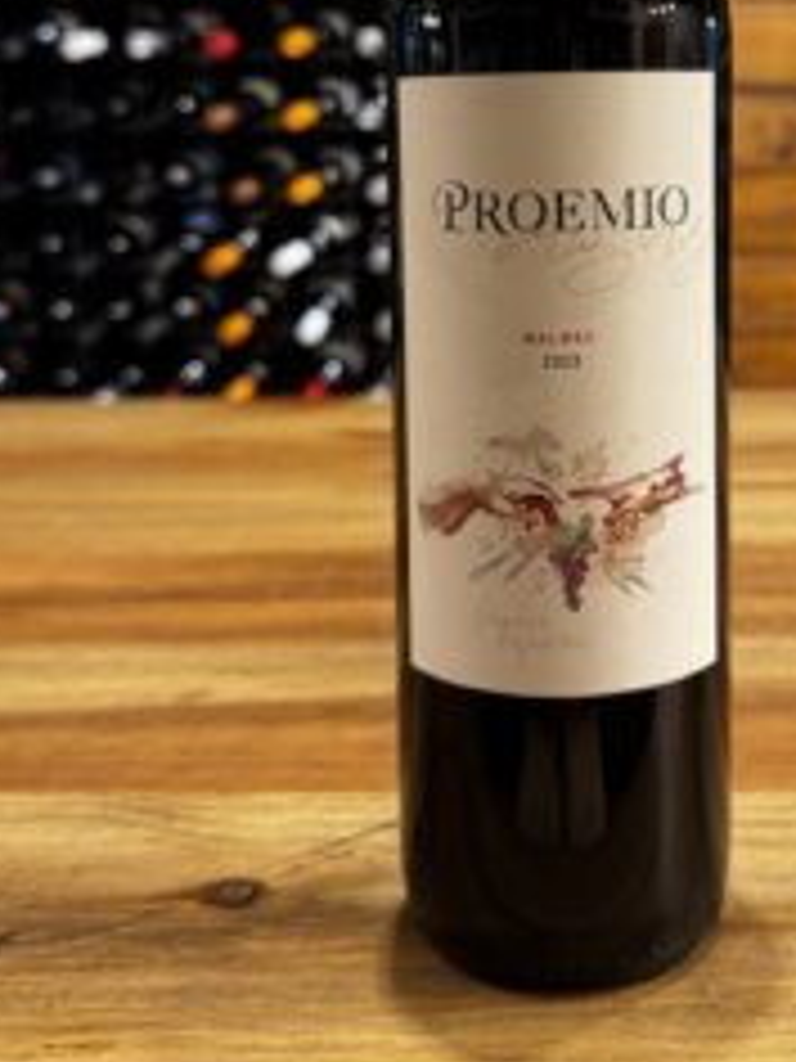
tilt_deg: -6.0
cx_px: 549
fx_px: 1349
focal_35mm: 44
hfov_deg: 32.5
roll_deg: +0.9
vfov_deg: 41.5
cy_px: 252
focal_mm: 6.76
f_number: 1.78
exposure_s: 1/50
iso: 250
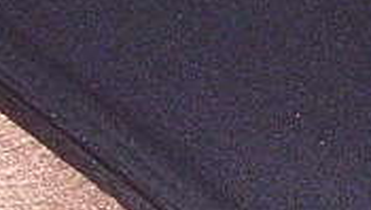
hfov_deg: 8.7
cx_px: 507
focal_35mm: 242
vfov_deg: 5.0
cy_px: 11
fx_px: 2384
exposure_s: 1/60.1
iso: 400
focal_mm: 5.8
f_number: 2.8
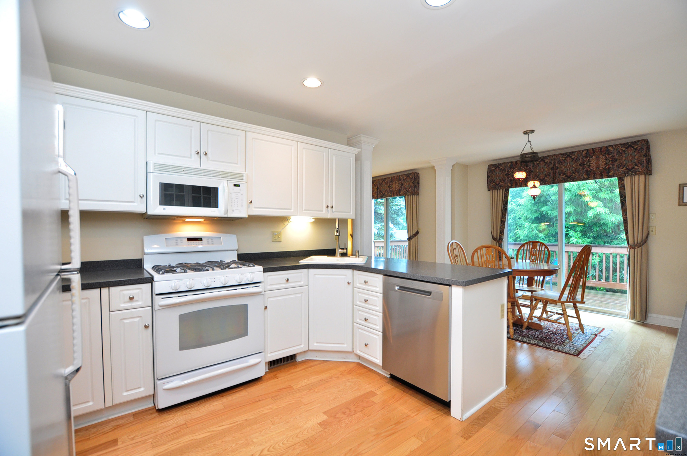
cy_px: 228
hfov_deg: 100.5
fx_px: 286
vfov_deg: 77.2
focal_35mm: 15
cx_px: 344
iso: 640
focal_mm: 10
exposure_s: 1/25
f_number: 4.5
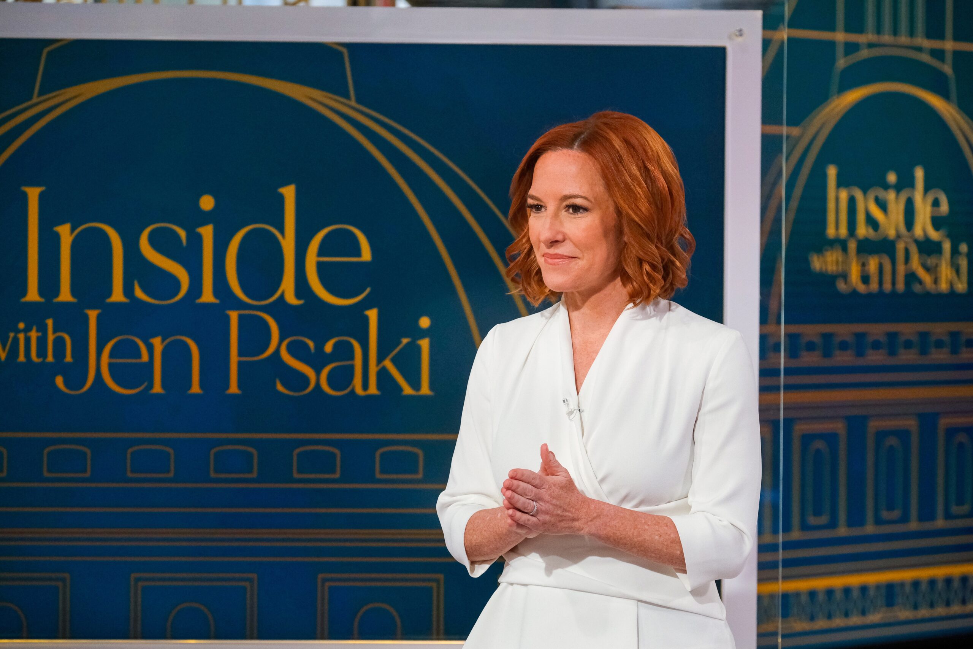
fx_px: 3973
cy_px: 324
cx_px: 486
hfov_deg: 14.0
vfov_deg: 9.3
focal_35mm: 147
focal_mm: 98.2
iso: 2000
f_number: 4.5
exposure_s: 1/250
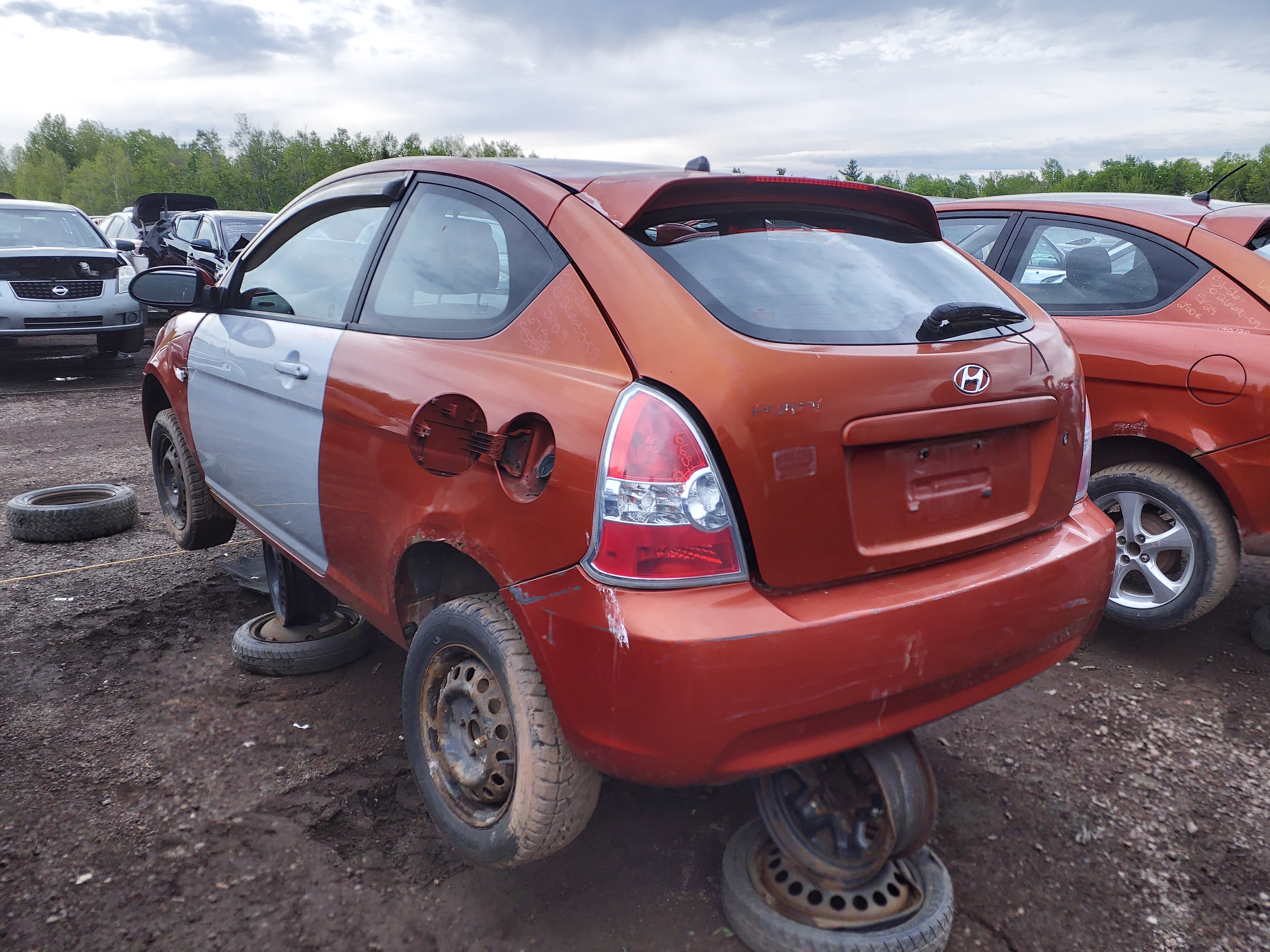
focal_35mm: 26
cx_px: 635
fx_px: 954
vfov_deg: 53.1
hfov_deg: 67.3
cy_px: 476
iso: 40
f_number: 1.9
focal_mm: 3.58
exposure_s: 1/171
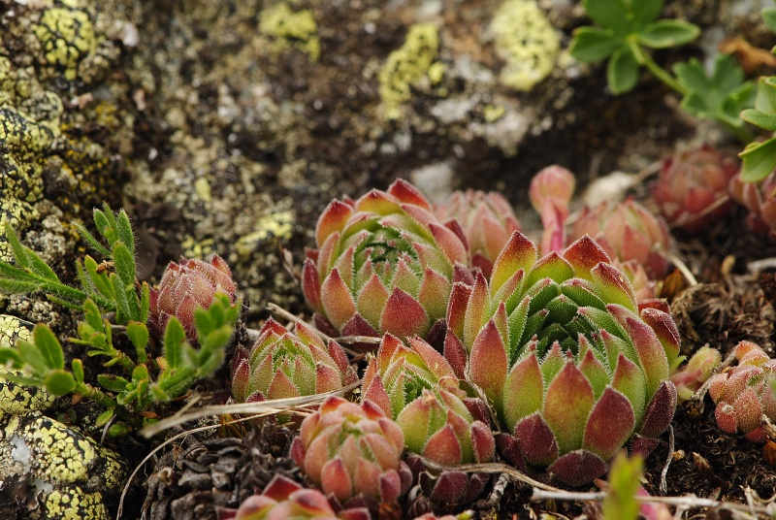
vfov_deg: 10.8
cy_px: 260
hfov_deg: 16.0
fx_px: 2752
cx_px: 388
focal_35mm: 128
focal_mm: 85
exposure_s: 1/60
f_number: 10
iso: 200
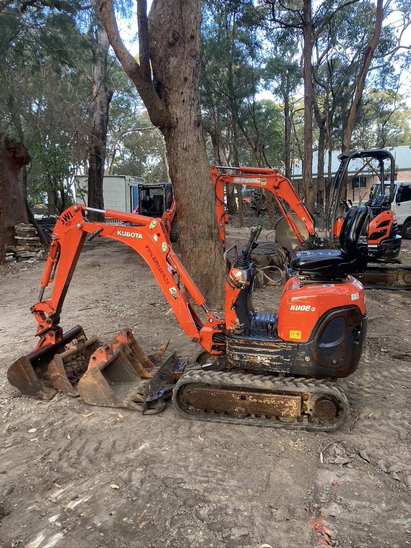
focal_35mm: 28
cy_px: 274
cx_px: 206
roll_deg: +3.5
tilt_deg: -9.5
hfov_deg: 49.7
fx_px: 443
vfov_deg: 63.4
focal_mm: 3.99
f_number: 1.8
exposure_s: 1/83
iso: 80
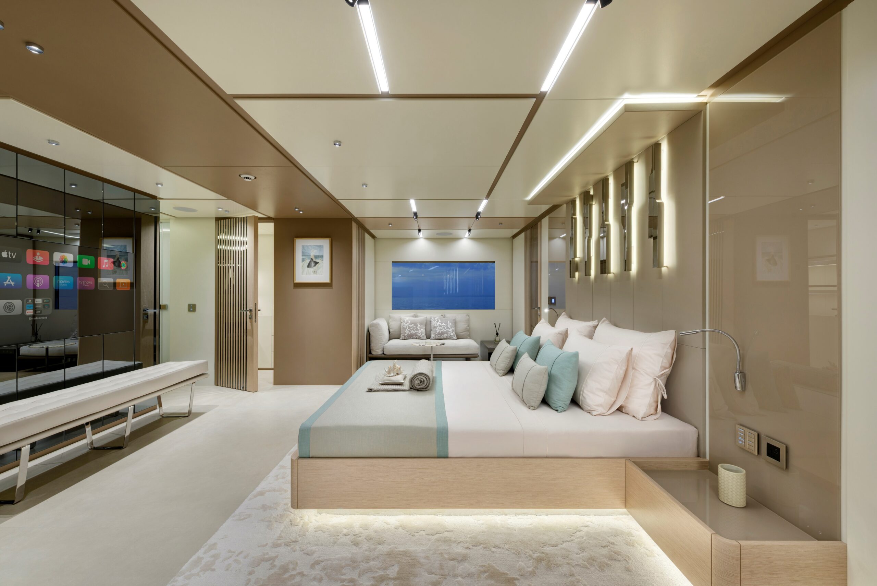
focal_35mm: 14
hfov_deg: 104.2
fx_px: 341
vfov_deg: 81.3
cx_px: 438
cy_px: 293
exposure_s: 1/1.67
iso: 100
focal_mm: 14
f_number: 11
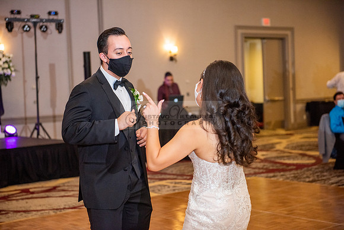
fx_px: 669
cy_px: 115
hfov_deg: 28.8
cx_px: 172
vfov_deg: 19.5
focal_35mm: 70
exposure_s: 1/250
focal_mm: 70
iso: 1600
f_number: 2.8
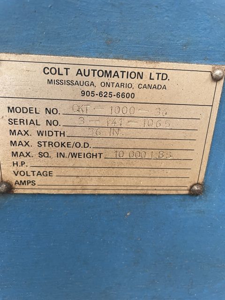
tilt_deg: -18.5
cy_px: 150
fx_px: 225
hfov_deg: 53.1
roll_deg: -2.0
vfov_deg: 67.3
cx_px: 112
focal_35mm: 26
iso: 160
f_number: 1.6
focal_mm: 4.2
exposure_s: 1/60
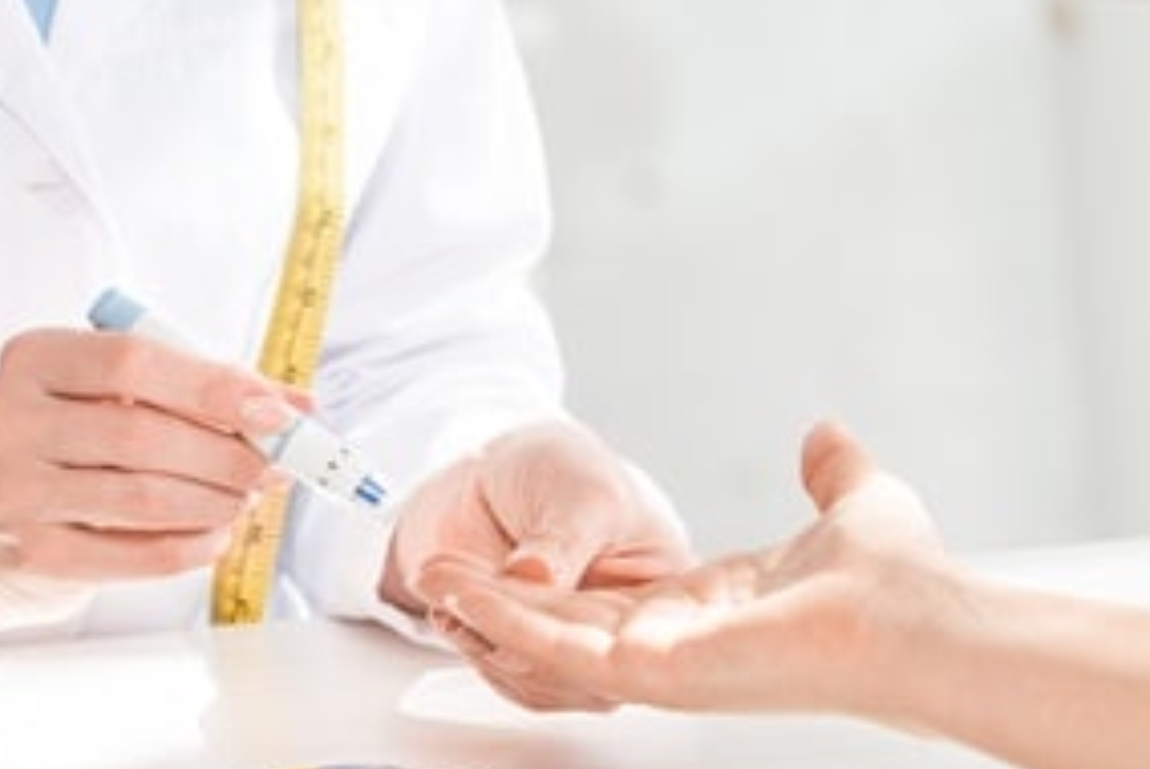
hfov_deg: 5.3
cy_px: 97
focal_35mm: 386
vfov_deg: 3.6
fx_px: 12343
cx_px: 757
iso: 100
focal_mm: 122
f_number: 5
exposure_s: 1/160
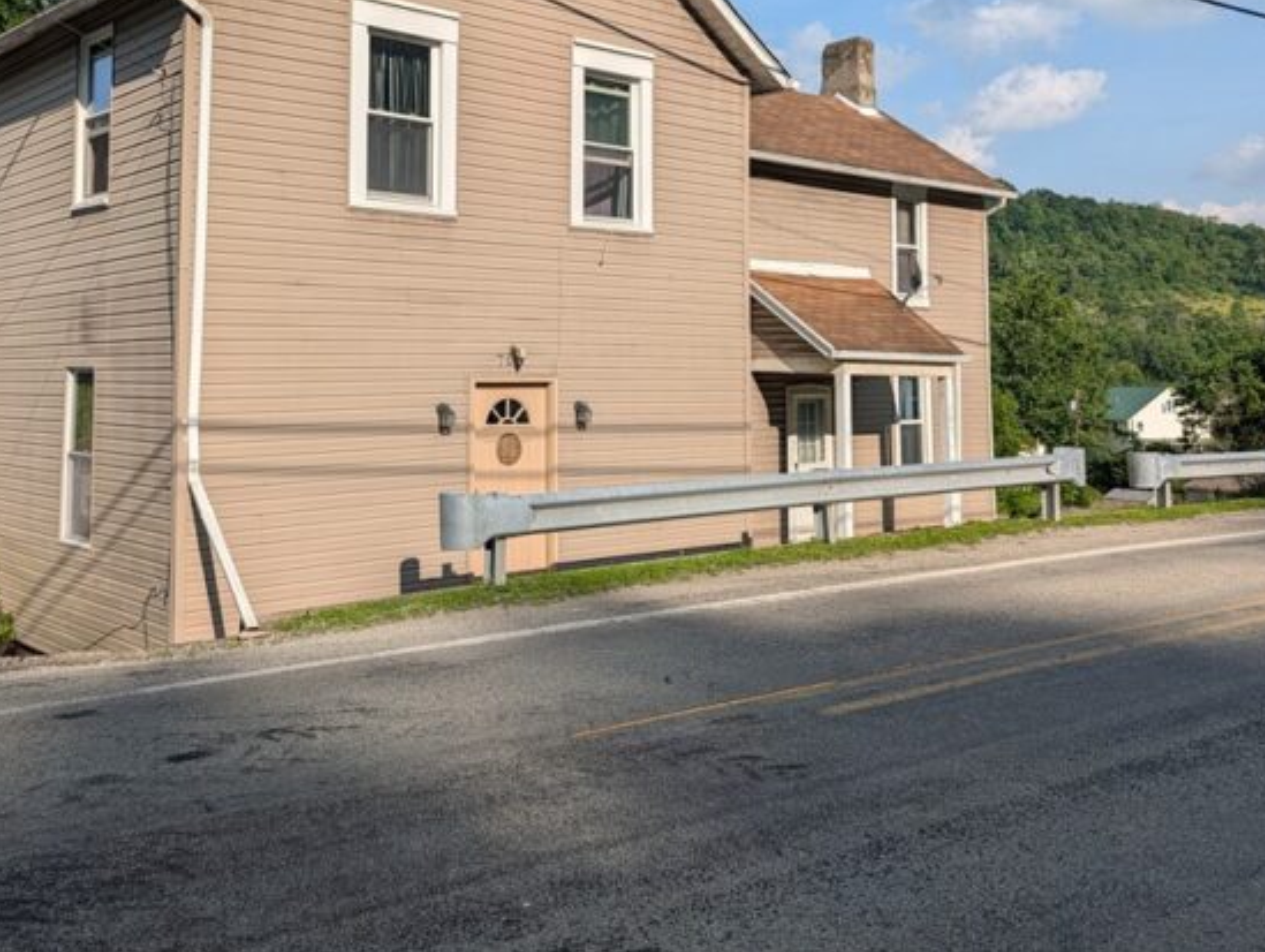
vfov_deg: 40.2
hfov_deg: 52.2
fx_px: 1280
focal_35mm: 35
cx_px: 502
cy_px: 309
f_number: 1.68
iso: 21
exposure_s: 1/1361
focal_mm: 6.9
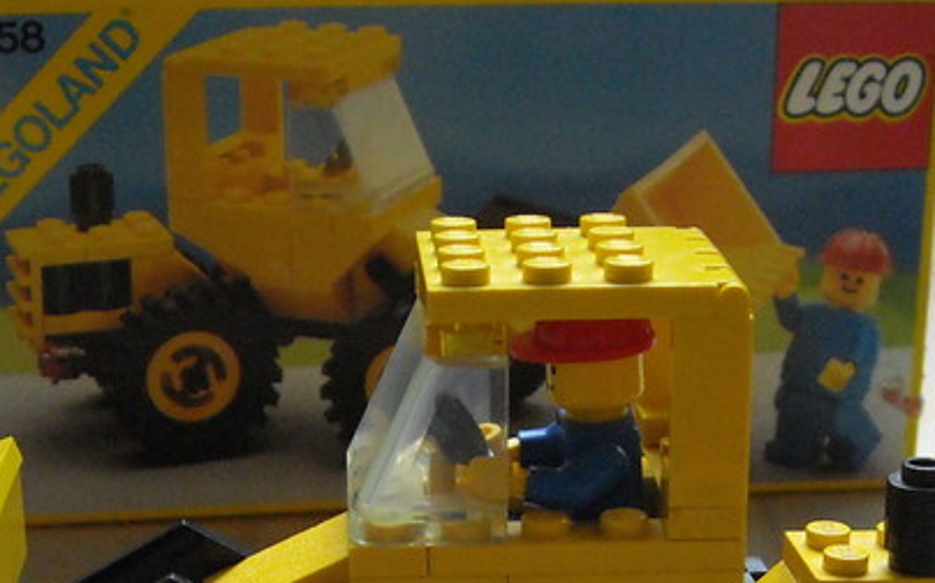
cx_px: 532
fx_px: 2649
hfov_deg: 20.0
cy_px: 767
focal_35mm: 104
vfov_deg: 12.2
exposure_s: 1/184
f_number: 3.1
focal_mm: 7.1
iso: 436
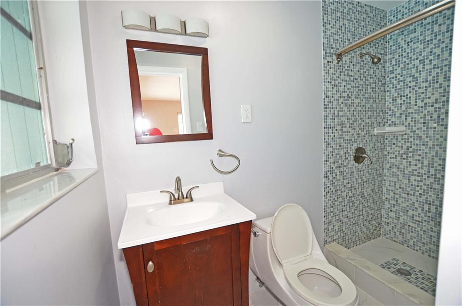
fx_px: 192
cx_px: 231
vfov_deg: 77.0
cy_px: 153
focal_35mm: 15
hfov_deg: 100.5
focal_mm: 10
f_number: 4
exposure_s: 1/60
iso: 640
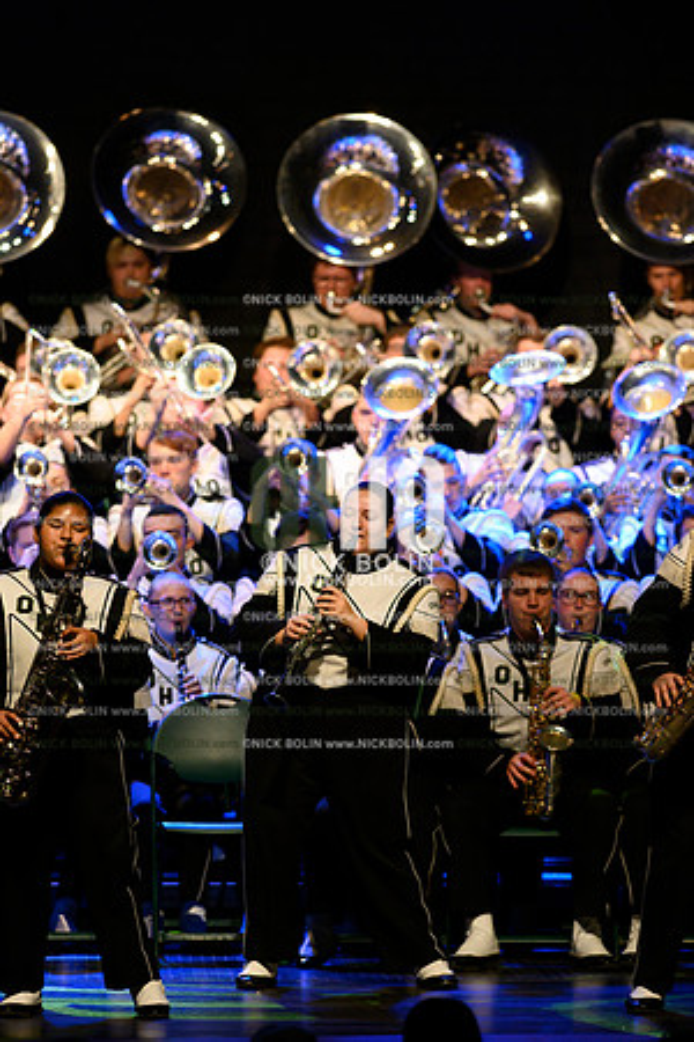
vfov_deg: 6.9
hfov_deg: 4.6
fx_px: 8674
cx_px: 347
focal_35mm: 300
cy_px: 521
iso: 5000
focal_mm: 300
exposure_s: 1/500
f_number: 4
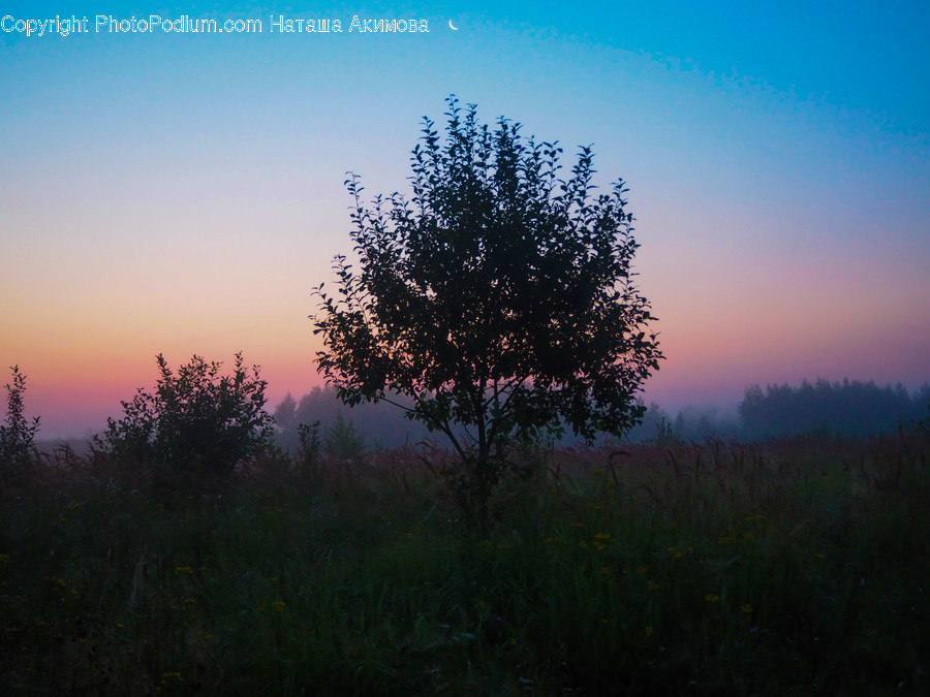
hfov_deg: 41.2
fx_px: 1236
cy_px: 348
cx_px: 465
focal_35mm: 46
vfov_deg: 31.5
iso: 1600
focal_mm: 23
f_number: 4.4
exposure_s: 1/30
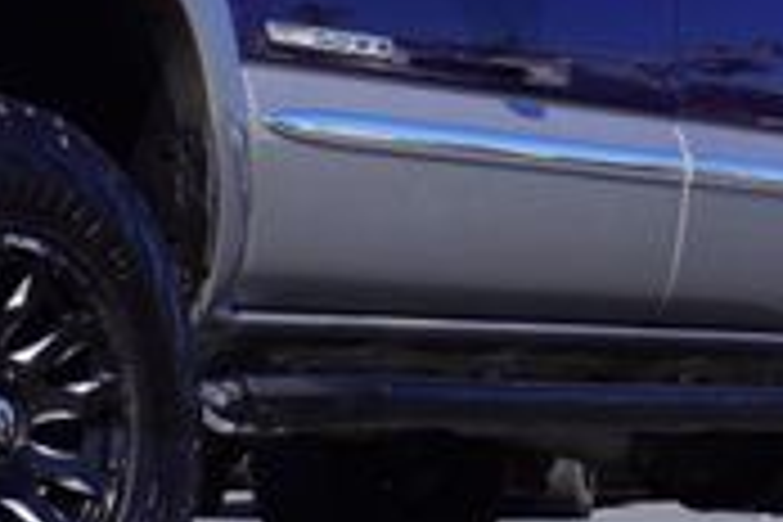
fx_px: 3237
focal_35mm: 149
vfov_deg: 9.2
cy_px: -18
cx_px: -40
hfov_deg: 13.6
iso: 100
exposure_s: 1/125
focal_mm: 27
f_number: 10
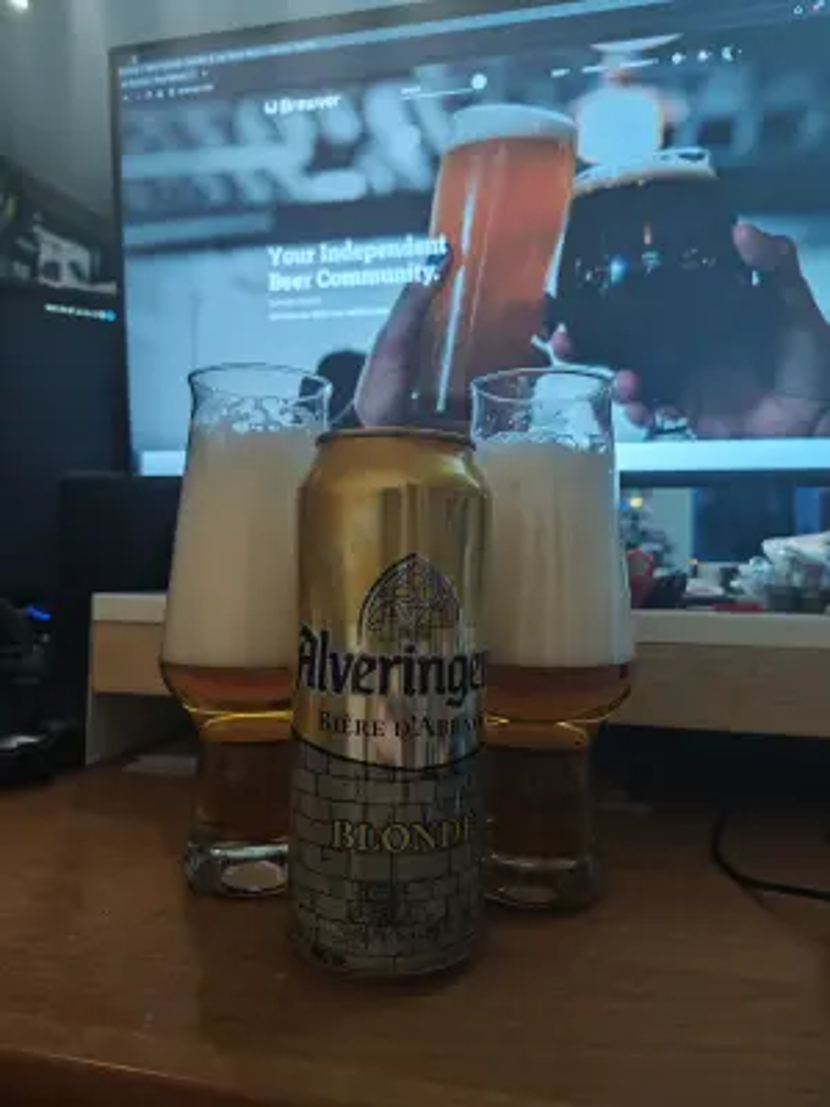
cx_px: 415
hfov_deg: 58.9
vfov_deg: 73.9
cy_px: 554
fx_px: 735
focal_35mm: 23
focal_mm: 5.56
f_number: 1.88
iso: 466
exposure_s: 1/12
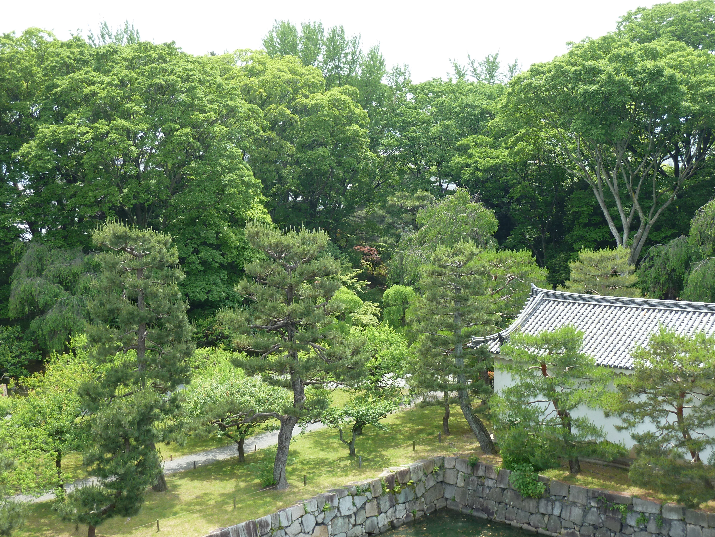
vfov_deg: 28.0
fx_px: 1074
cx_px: 358
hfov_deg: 36.8
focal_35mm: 52
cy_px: 268
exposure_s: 1/125
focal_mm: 8.5
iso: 80
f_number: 3.8
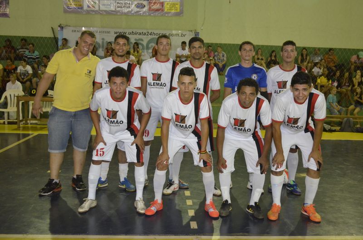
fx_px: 362
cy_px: 120
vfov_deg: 36.7
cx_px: 182
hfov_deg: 53.2
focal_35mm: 36
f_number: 4
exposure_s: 1/60
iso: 3200
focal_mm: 24
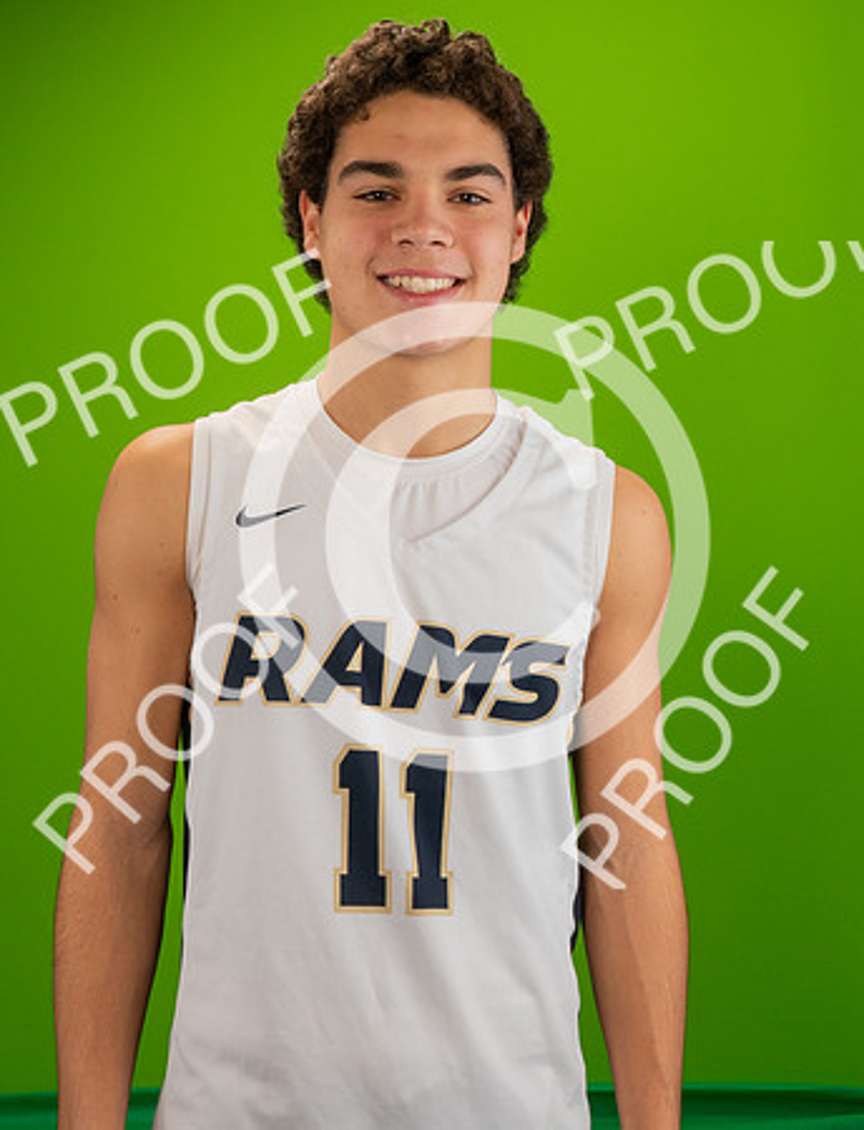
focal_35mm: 69
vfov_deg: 27.9
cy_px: 483
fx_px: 2268
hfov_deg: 21.5
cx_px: 524
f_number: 20
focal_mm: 42
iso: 800
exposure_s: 1/60
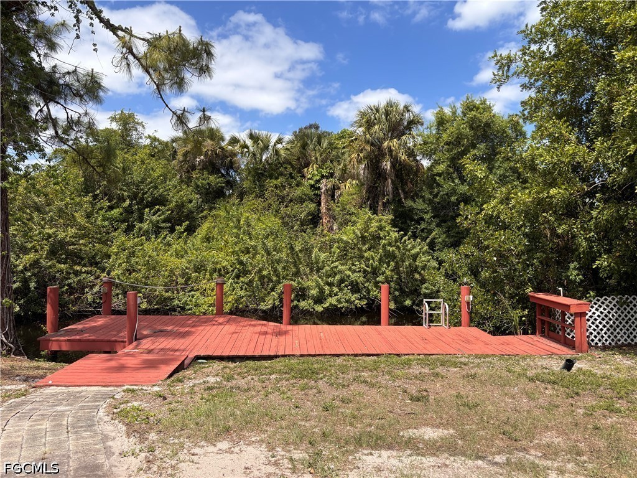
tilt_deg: +4.7
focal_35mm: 26
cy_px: 239
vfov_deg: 53.1
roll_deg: +0.6
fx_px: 478
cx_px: 318
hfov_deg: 67.3
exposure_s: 1/2513
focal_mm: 5.96
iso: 50
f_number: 1.6
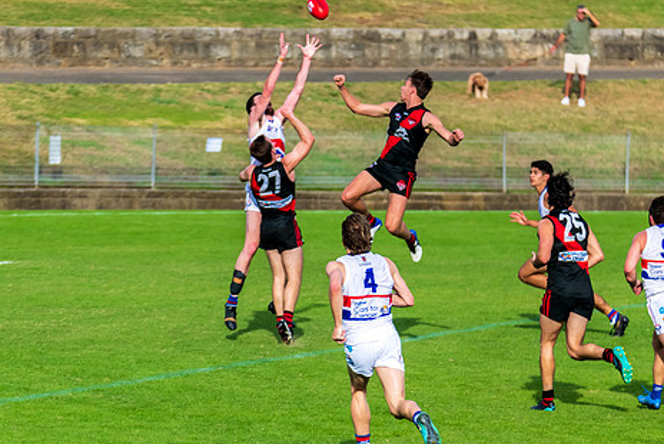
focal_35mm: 386
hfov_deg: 5.3
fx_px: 7124
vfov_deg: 3.6
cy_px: 207
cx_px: 339
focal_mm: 280
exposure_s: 1/3200
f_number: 5.6
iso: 1000
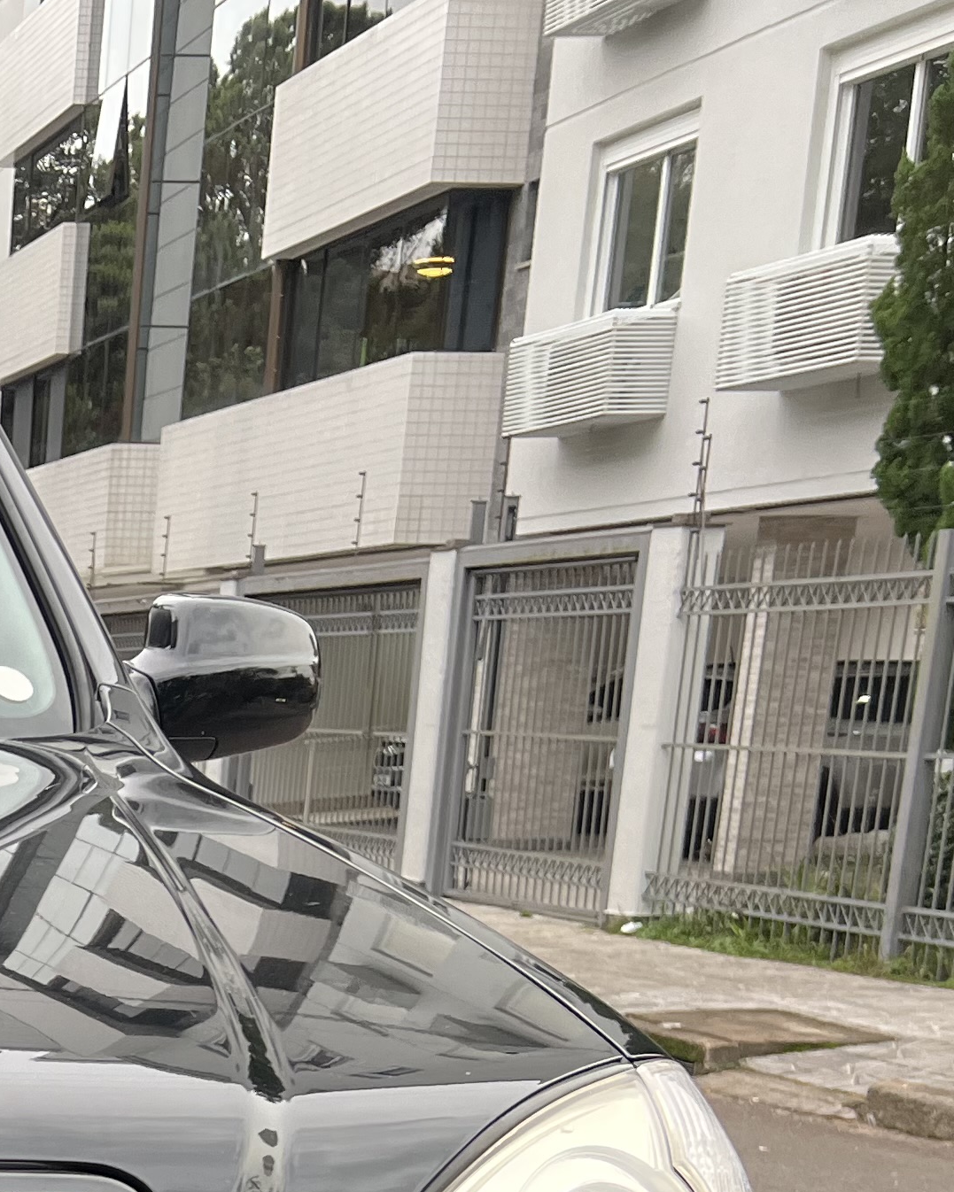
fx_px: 2682
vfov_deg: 23.5
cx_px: -605
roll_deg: -0.5
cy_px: 1325
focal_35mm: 76
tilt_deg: -14.1
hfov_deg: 17.5
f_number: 1.5
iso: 125
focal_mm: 5.7
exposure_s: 1/121
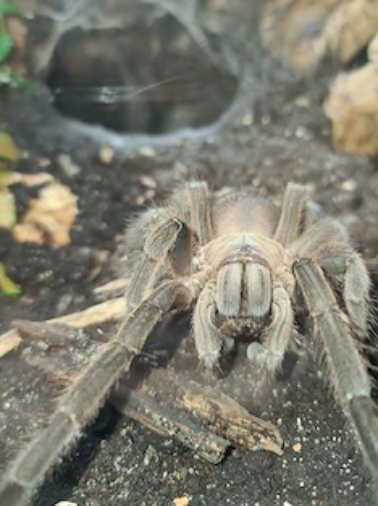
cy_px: 199
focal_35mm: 32
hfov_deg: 44.0
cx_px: 205
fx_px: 467
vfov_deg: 56.4
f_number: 1.8
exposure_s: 1/100
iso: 250
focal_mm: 7
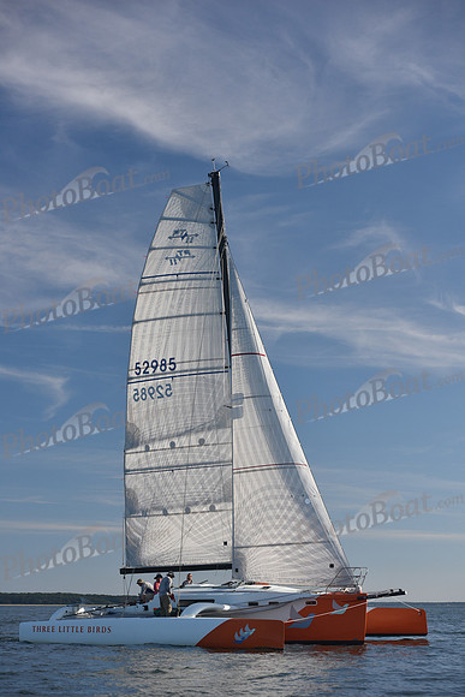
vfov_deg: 28.8
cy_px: 348
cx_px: 232
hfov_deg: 19.5
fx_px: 1355
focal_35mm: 70
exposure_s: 1/1000
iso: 250
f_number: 5
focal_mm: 70
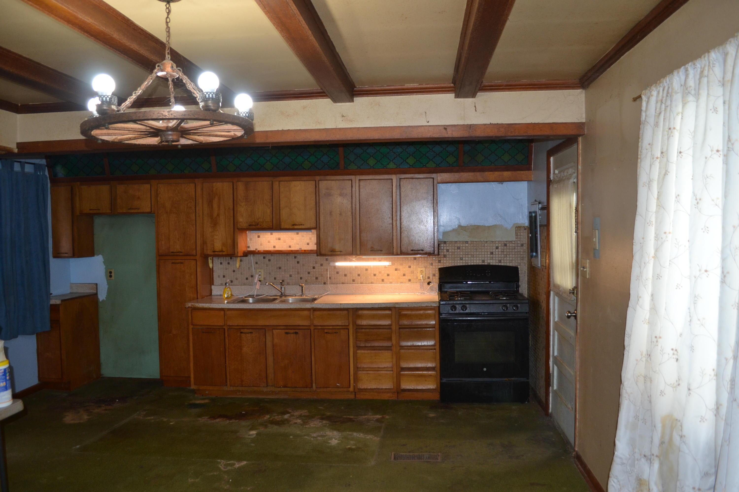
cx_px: 370
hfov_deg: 67.4
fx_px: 554
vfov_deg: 47.9
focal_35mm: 27
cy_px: 246
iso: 400
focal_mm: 18
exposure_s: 1/60
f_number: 4
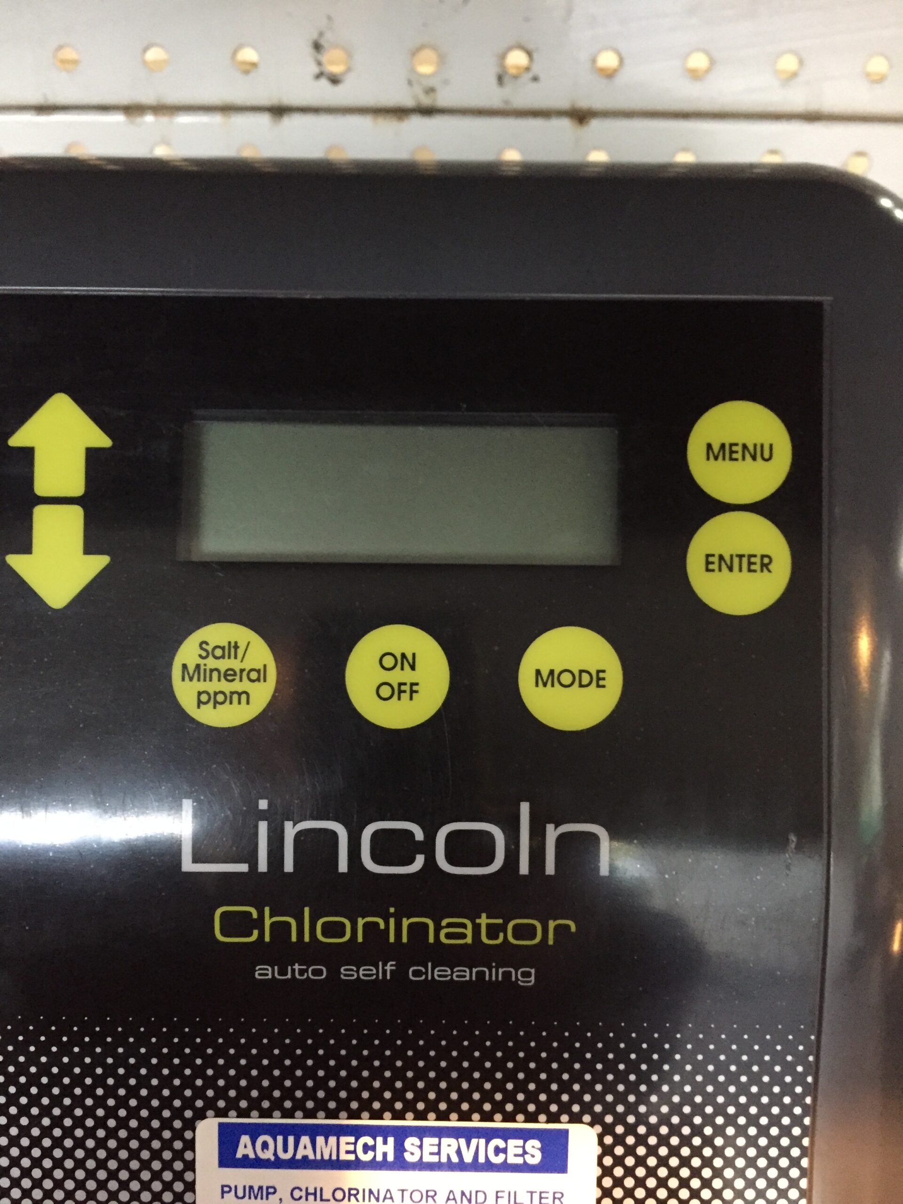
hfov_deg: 48.2
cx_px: 452
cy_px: 602
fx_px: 1009
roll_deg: -0.3
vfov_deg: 61.7
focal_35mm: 29
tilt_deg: -25.6
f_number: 2.2
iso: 400
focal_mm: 4.15
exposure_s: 1/17
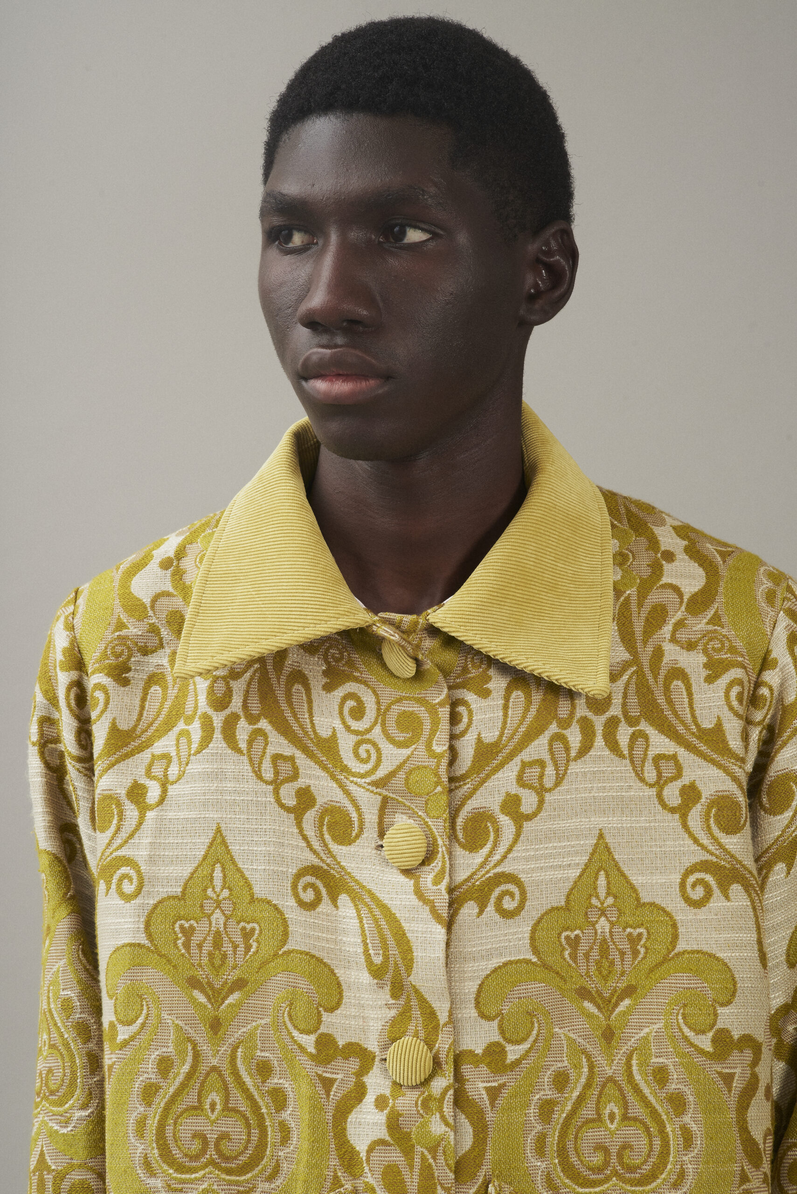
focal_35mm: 105
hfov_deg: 13.1
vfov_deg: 19.4
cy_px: 597
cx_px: 398
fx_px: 3483
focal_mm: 105
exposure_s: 1/160
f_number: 13
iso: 200
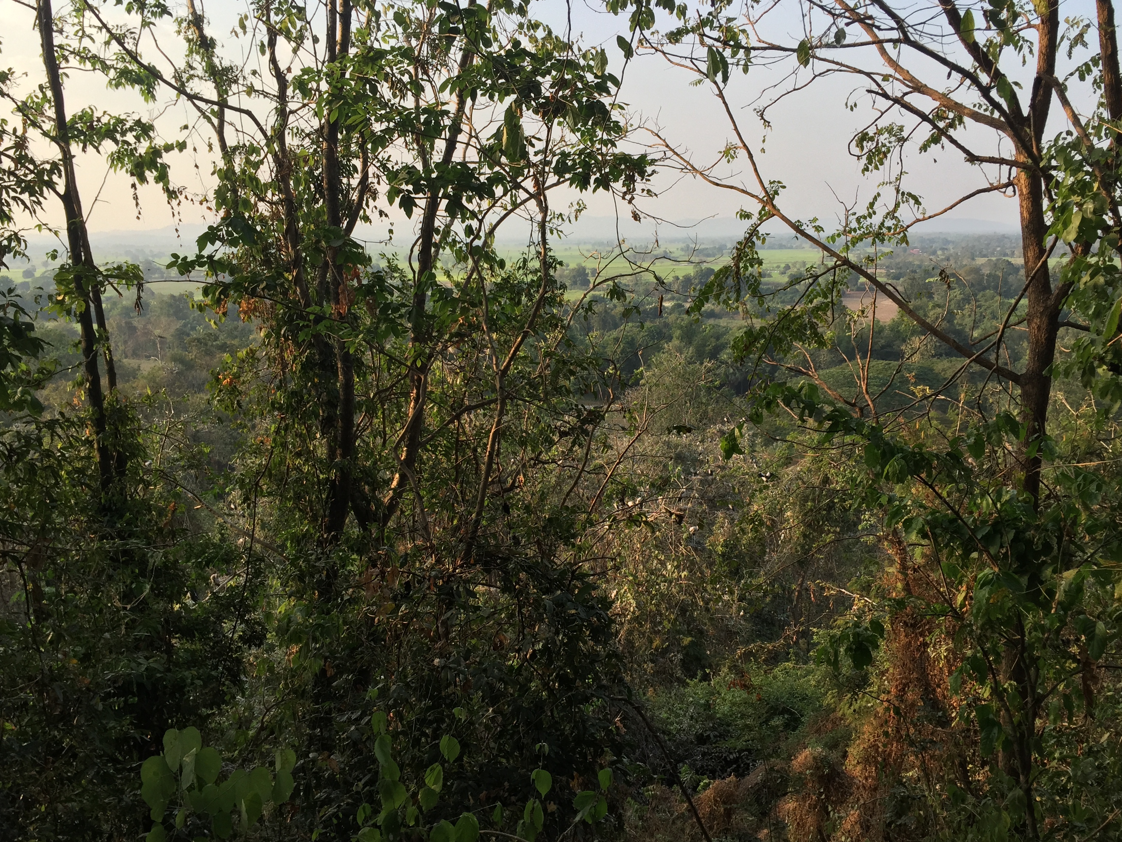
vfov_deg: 45.4
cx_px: 559
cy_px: 425
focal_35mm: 31
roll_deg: -0.1
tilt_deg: -9.8
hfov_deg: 58.3
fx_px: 1005
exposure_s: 1/618
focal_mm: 4.15
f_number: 2.2
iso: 32
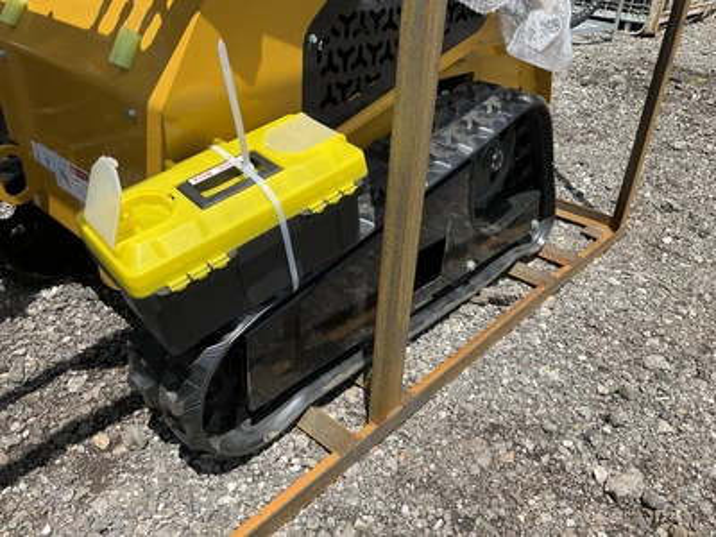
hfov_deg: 61.7
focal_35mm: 29
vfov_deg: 48.2
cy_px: 268
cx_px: 358
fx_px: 600
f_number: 1.8
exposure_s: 1/1577
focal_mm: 3
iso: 25
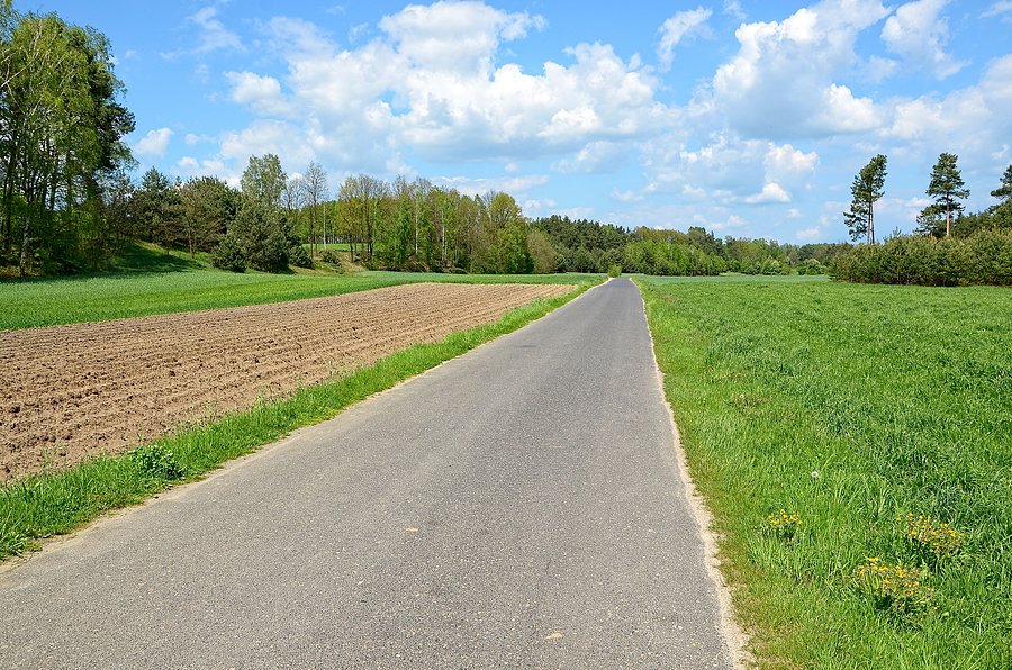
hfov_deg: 59.6
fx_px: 884
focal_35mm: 32
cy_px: 335
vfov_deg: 41.5
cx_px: 506
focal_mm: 21
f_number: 8
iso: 100
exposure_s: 1/250
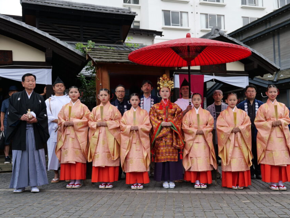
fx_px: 310
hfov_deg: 50.0
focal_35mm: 37
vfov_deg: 38.7
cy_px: 114
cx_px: 167
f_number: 4
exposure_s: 1/200
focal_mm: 32
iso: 100
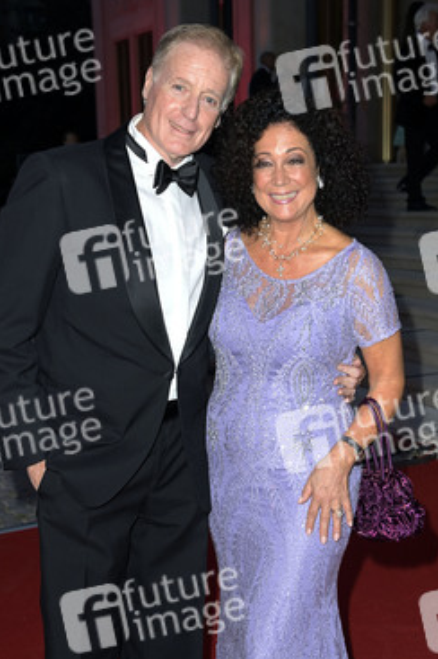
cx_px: 205
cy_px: 341
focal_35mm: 60
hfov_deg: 22.6
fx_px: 1097
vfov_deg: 33.4
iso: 1250
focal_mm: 55
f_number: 5.6
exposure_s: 1/200
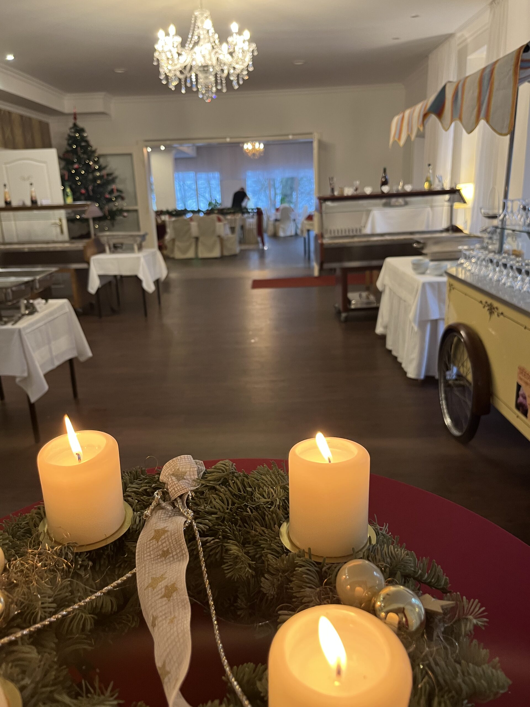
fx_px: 531
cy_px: 354
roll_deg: +2.9
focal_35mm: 26
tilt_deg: -16.5
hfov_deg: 53.1
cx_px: 265
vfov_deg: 67.3
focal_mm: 5.1
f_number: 1.6
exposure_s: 1/50
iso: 160
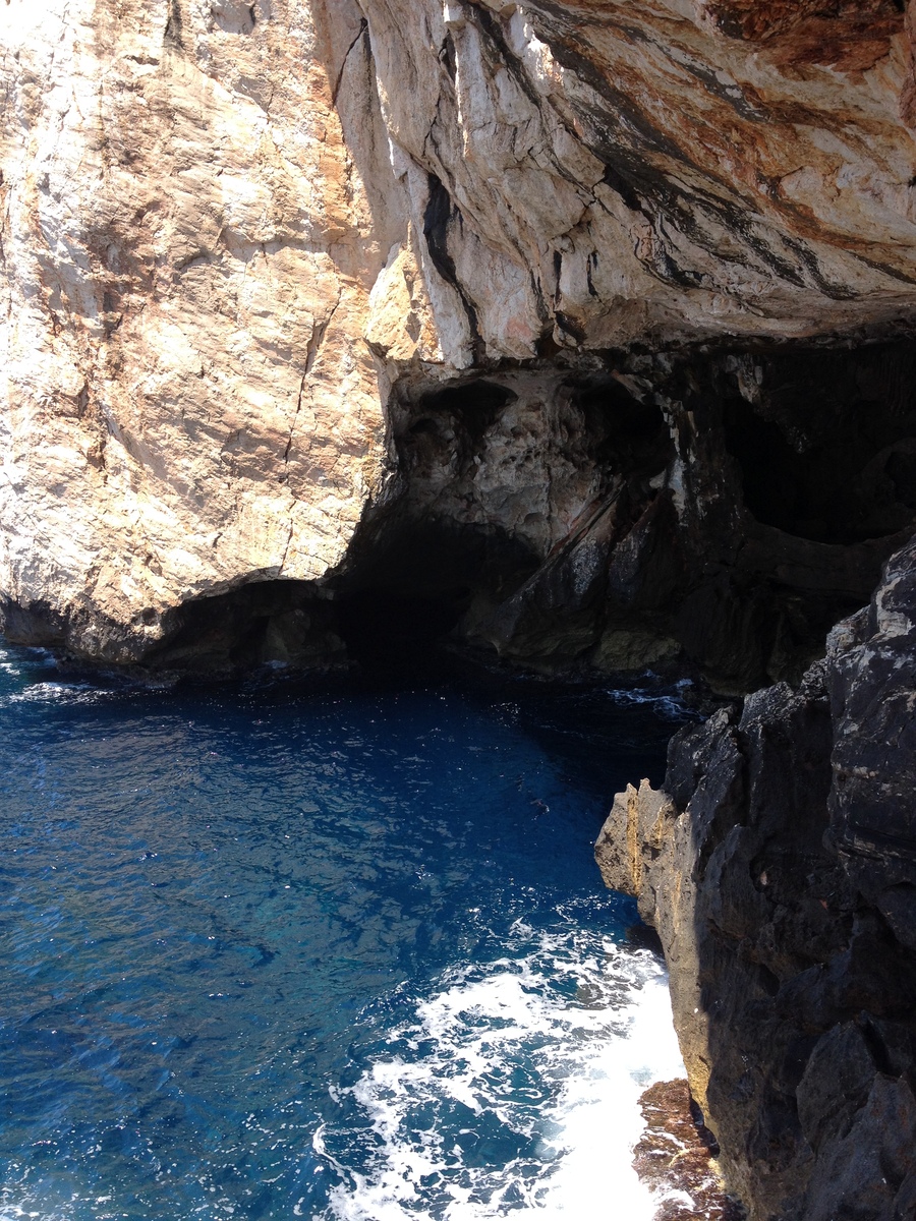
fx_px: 1235
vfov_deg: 52.6
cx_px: 458
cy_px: 610
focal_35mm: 35
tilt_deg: -11.3
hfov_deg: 40.7
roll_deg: +3.0
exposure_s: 1/480
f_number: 2.4
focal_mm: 4.28
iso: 50
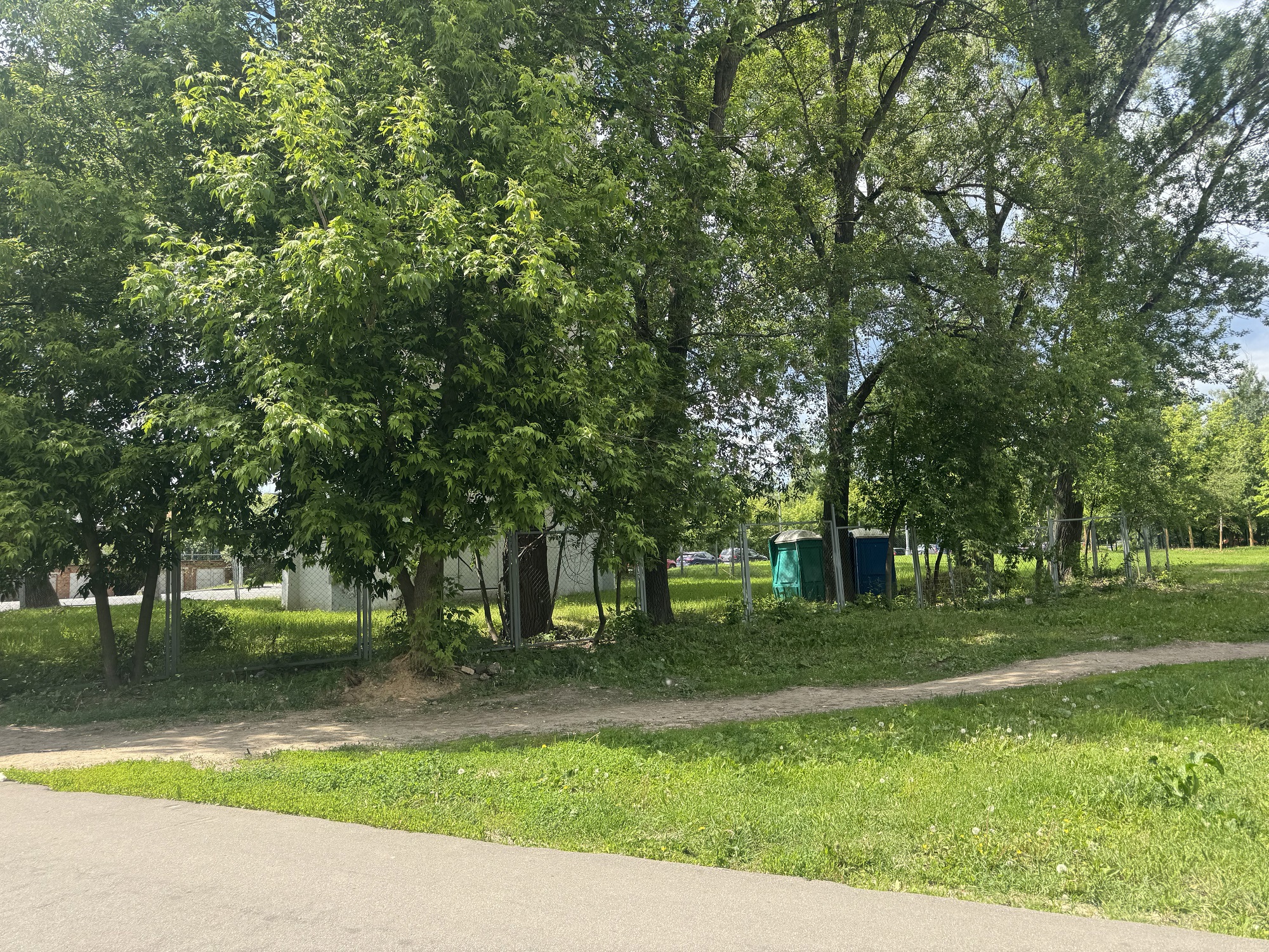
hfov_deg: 71.6
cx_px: 634
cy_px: 476
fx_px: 880
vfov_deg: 56.8
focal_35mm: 24
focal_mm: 6.76
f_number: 1.78
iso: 80
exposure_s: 1/1456
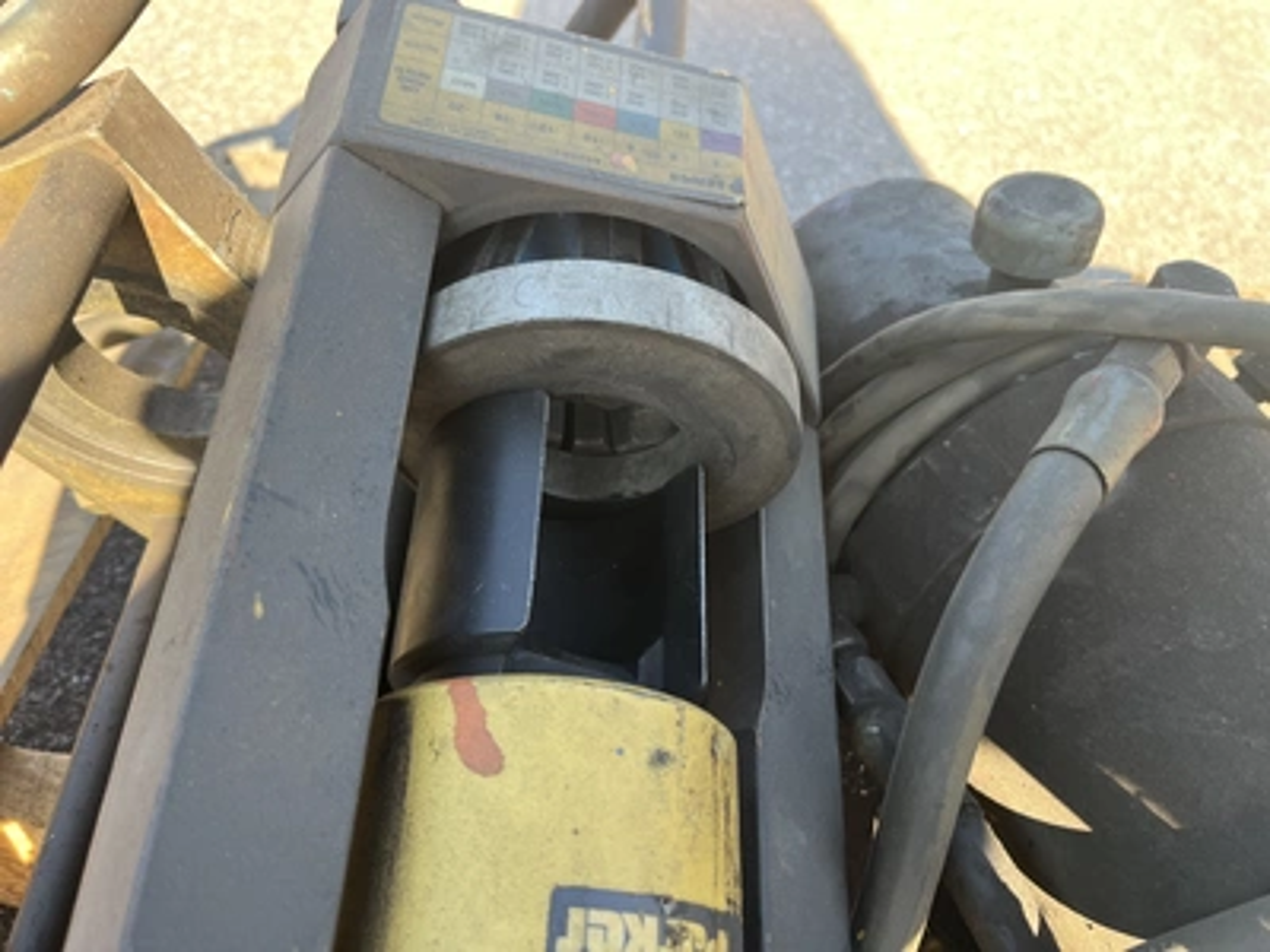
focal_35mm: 26
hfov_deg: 67.3
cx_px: 635
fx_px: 954
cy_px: 476
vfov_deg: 53.1
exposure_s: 1/160
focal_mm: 5.1
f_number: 1.6
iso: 40
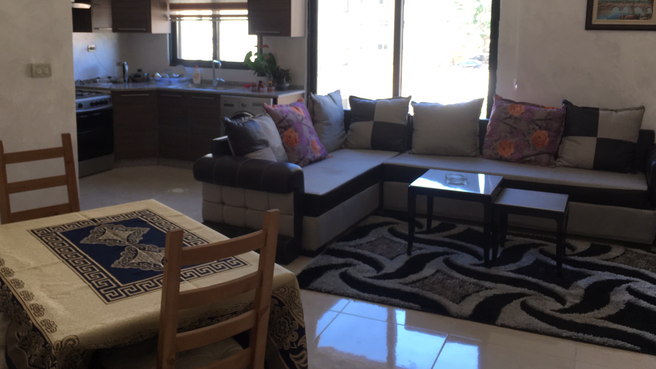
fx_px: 626
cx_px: 326
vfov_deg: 32.5
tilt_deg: -8.7
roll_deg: -0.7
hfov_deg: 55.3
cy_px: 112
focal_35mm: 36
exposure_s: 1/50
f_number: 2.2
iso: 32
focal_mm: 4.15
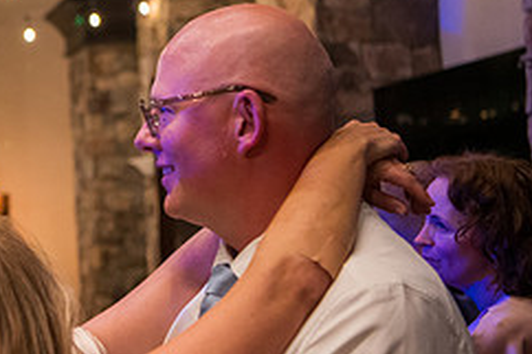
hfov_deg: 20.0
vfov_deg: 14.2
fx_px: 1418
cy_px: 180
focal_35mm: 96
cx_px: -97
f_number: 2.8
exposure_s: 1/200
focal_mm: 40
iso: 6400
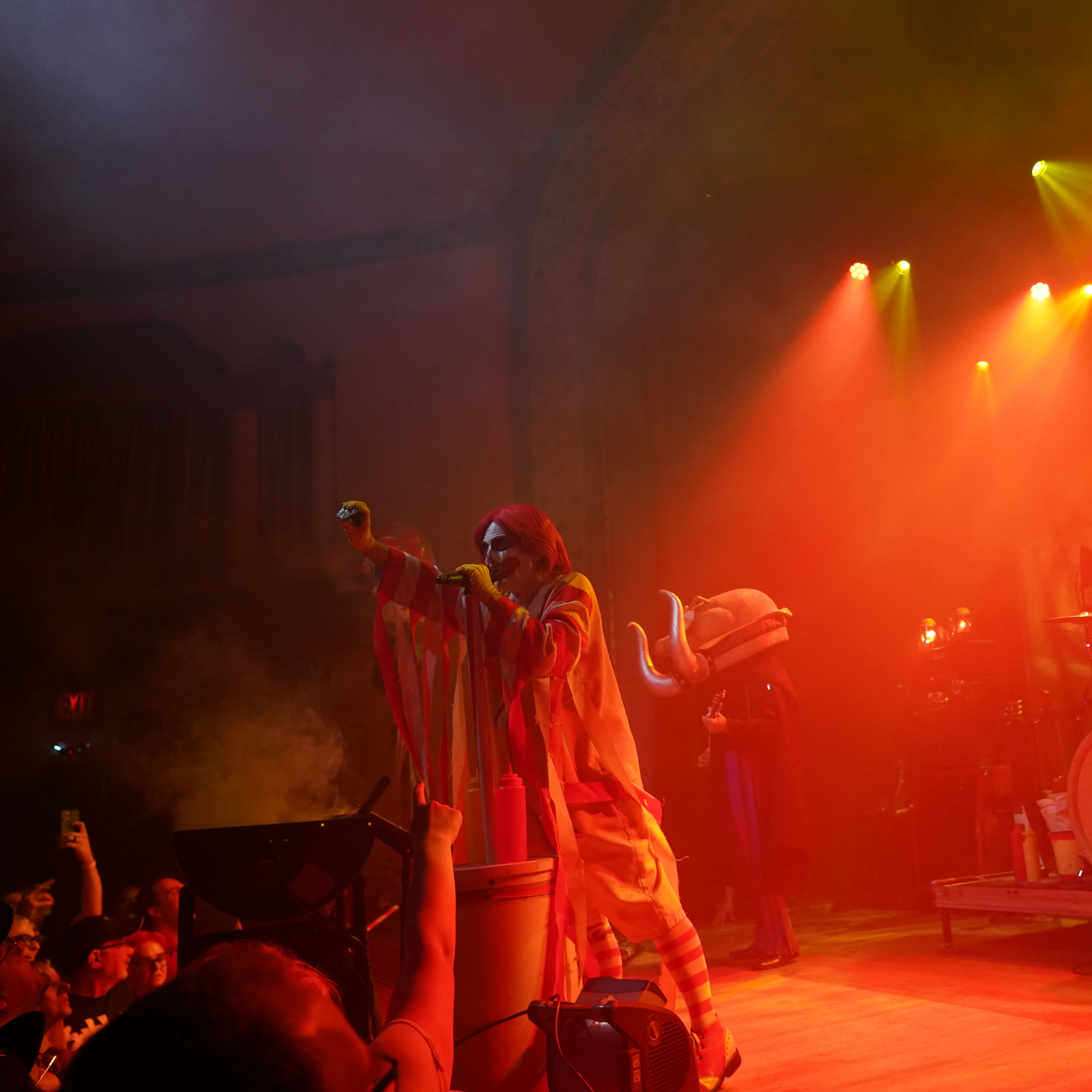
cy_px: 554
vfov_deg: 48.4
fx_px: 1213
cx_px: 794
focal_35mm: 34
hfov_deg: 47.0
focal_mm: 26
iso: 4000
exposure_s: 1/160
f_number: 4
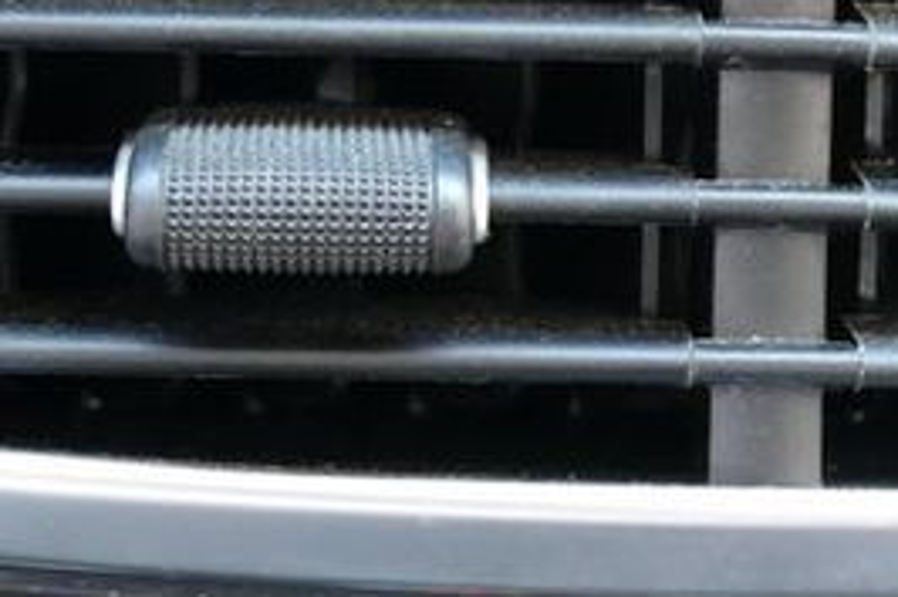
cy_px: 524
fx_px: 3191
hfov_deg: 16.0
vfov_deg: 10.6
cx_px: 662
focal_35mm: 128
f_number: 3.1
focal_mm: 12.38
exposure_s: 1/80
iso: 800
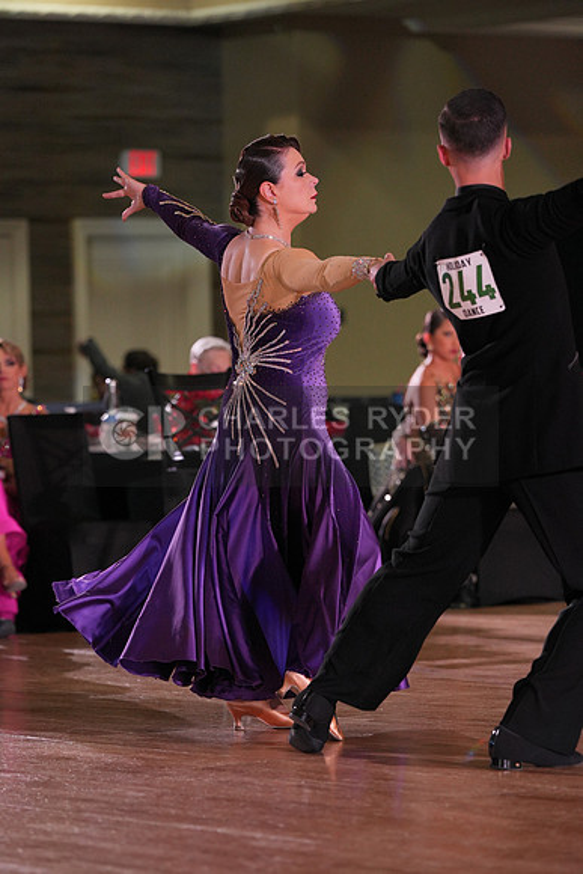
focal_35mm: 171
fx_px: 4151
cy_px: 437
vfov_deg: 12.0
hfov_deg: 8.0
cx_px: 292
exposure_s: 1/500
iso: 1600
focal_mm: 171
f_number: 4
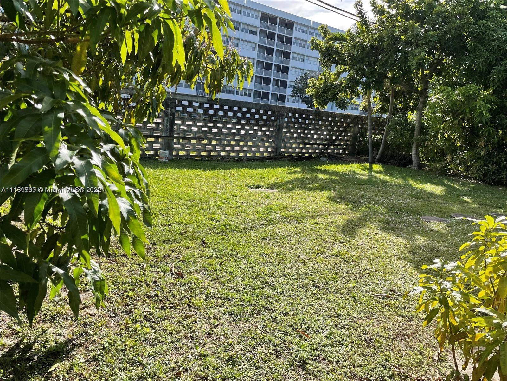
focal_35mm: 26
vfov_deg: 53.1
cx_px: 254
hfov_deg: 67.3
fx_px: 381
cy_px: 190
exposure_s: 1/1667
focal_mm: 4.2
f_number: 1.6
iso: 32
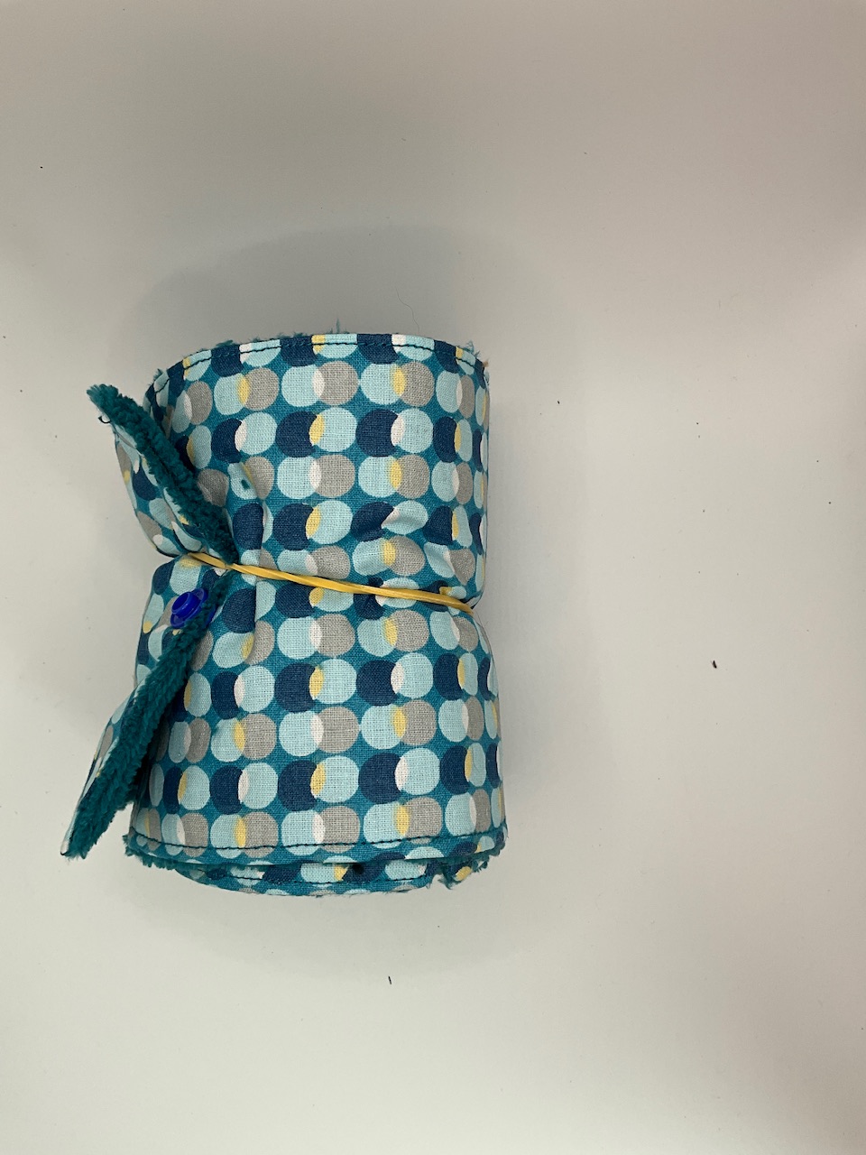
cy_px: 578
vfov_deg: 61.7
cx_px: 433
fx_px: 967
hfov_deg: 48.2
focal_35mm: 29
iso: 25
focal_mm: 3
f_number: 1.8
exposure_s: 1/380
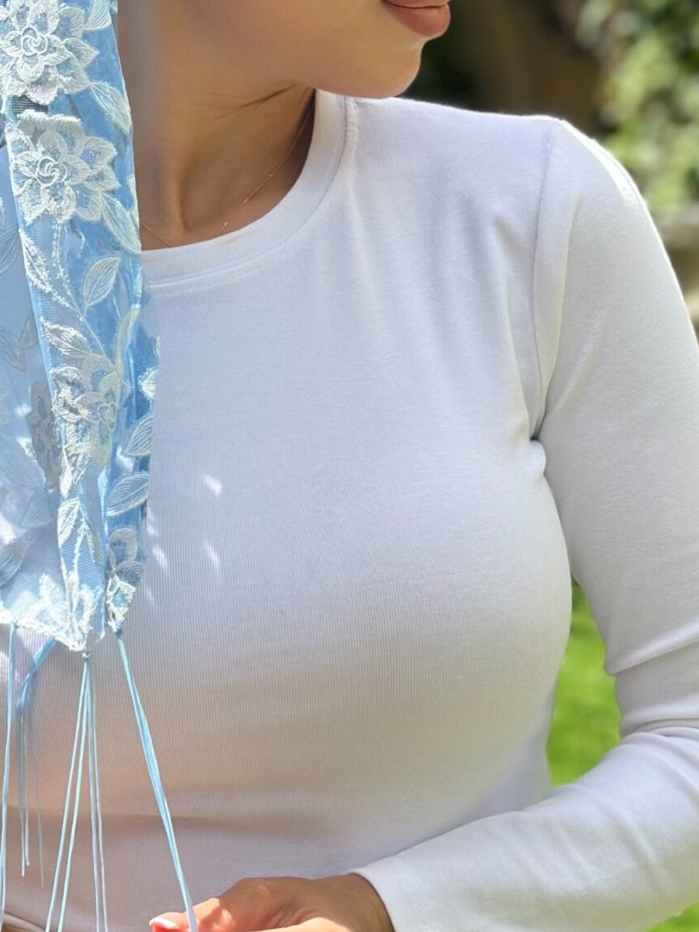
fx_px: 2909
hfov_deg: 13.6
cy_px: 164
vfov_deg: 18.0
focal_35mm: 108
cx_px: 128
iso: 100
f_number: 1.78
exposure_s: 1/2890
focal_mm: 6.86
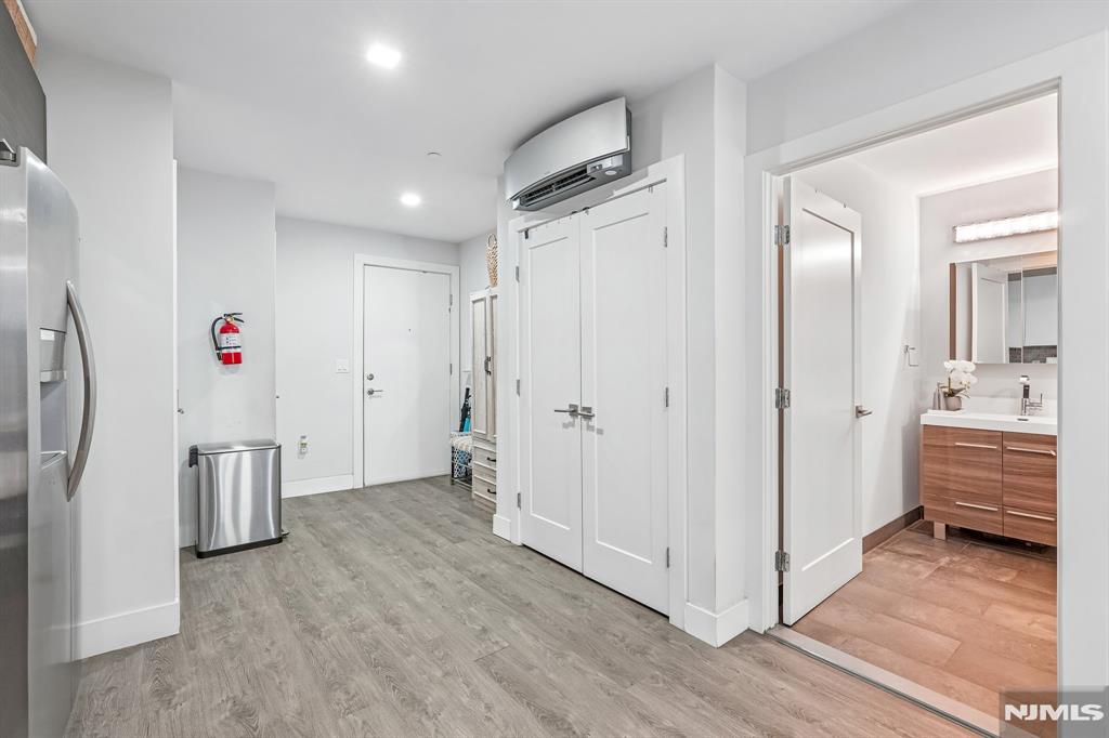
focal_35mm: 16
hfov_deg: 96.8
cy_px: 369
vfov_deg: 73.7
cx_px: 554
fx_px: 493
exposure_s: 1/5
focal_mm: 16
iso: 400
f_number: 9
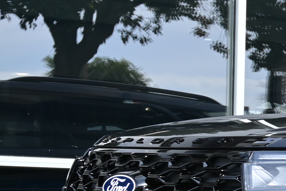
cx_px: 547
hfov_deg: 9.3
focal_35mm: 208
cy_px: 236
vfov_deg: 6.5
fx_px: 1656
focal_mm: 30.5
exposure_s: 1/250
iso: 100
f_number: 5.6
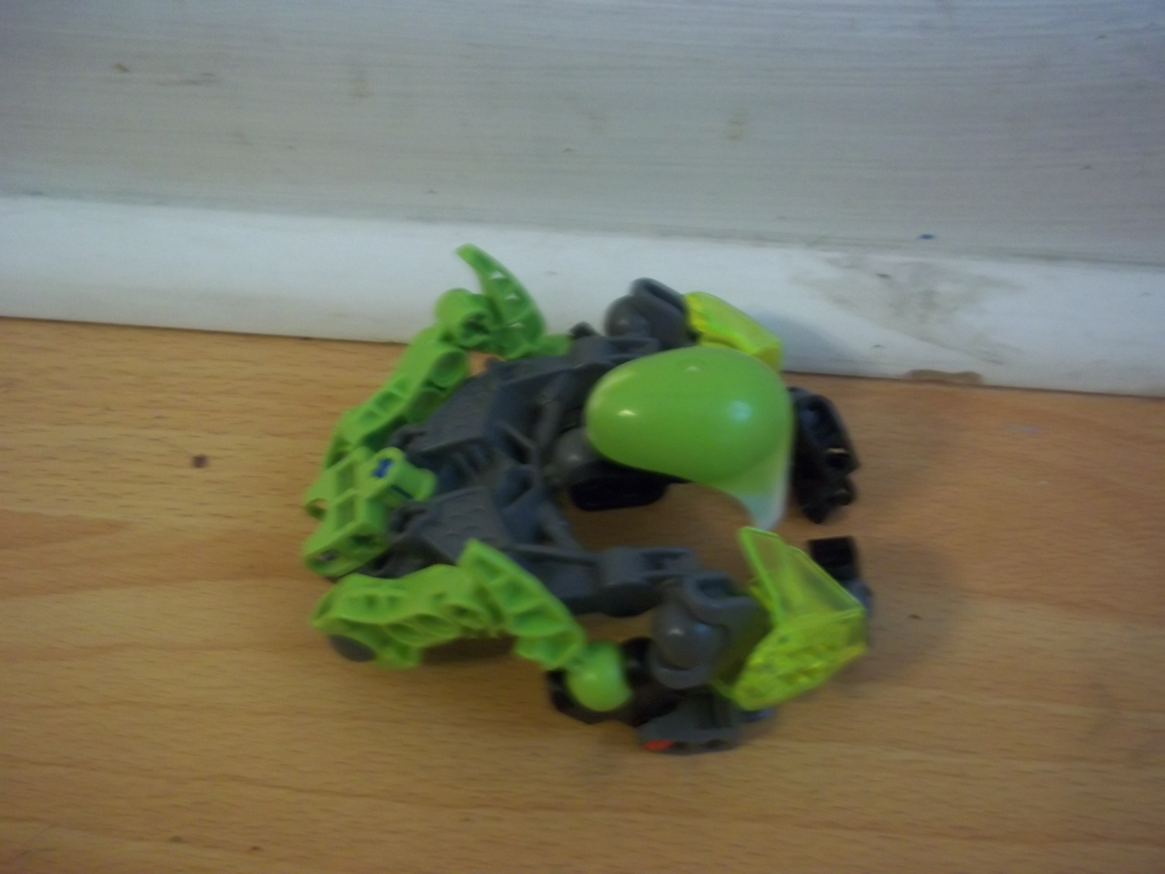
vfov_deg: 39.7
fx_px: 1212
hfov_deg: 51.4
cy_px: 437
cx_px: 582
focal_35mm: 36
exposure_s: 1/8
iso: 320
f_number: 3.1
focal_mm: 6.5
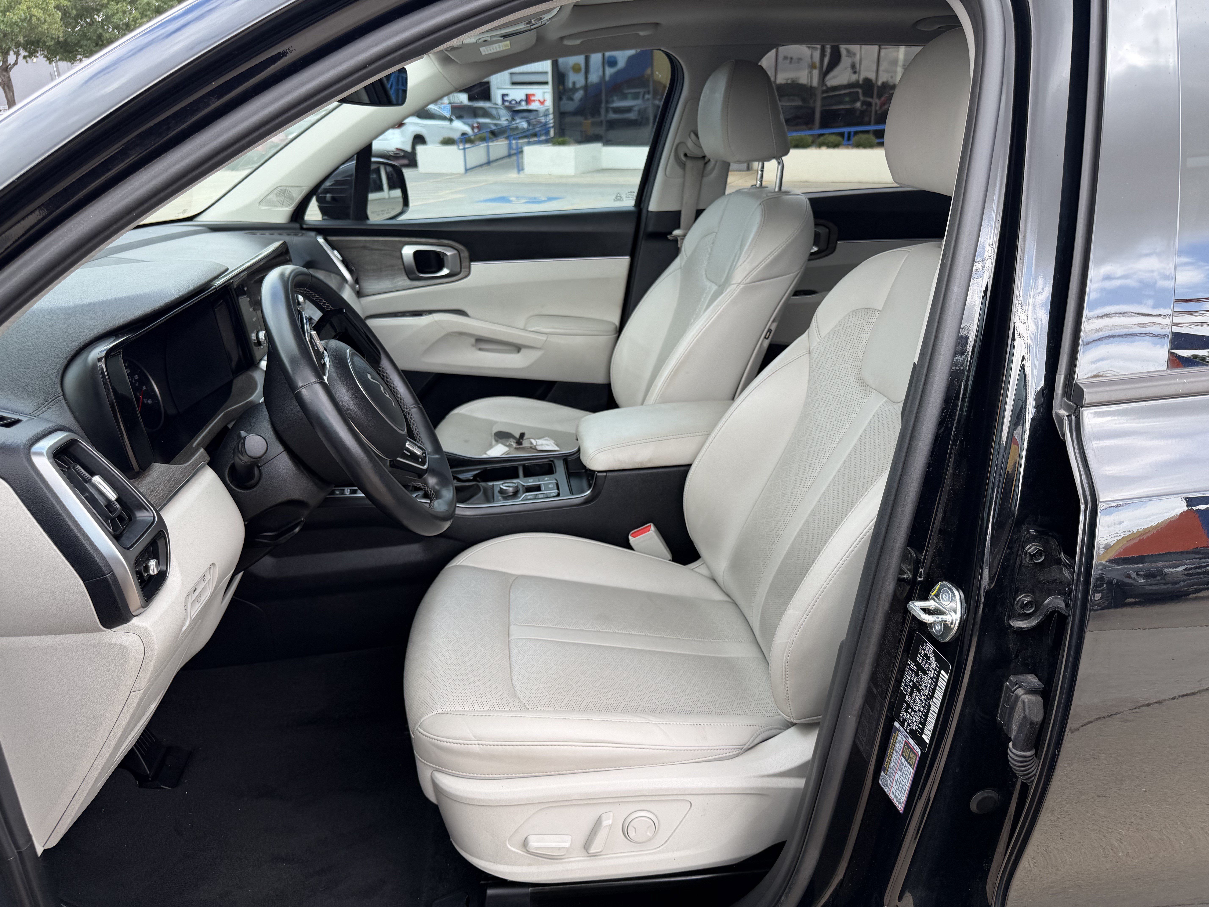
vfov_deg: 56.8
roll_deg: +1.4
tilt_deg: -22.6
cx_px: 604
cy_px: 454
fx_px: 838
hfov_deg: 71.6
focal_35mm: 24
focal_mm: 6.76
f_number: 1.78
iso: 80
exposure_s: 1/507
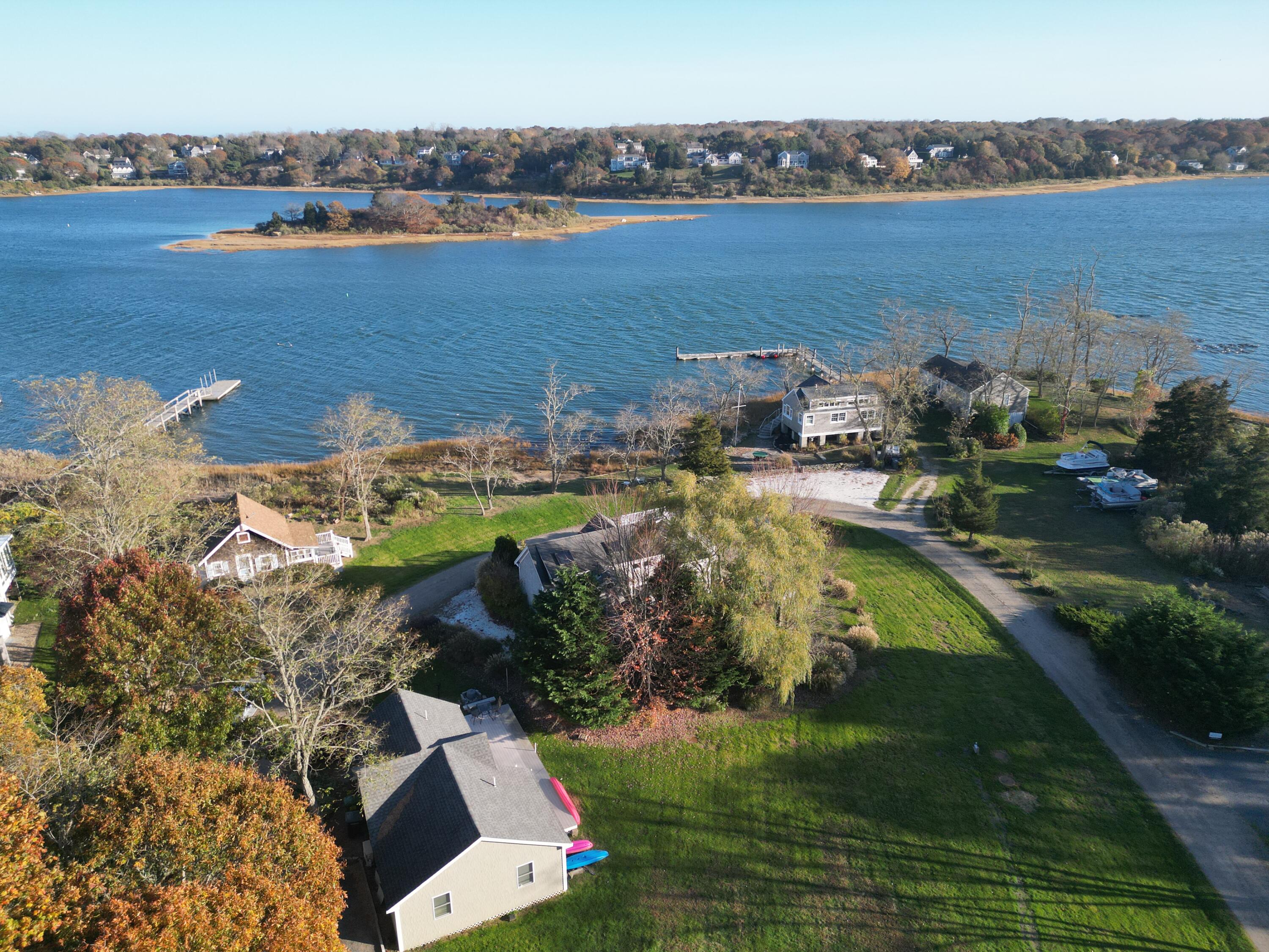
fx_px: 880
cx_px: 634
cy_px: 476
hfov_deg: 71.6
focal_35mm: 24
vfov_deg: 56.8
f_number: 1.7
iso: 150
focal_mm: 6.72
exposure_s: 1/1500
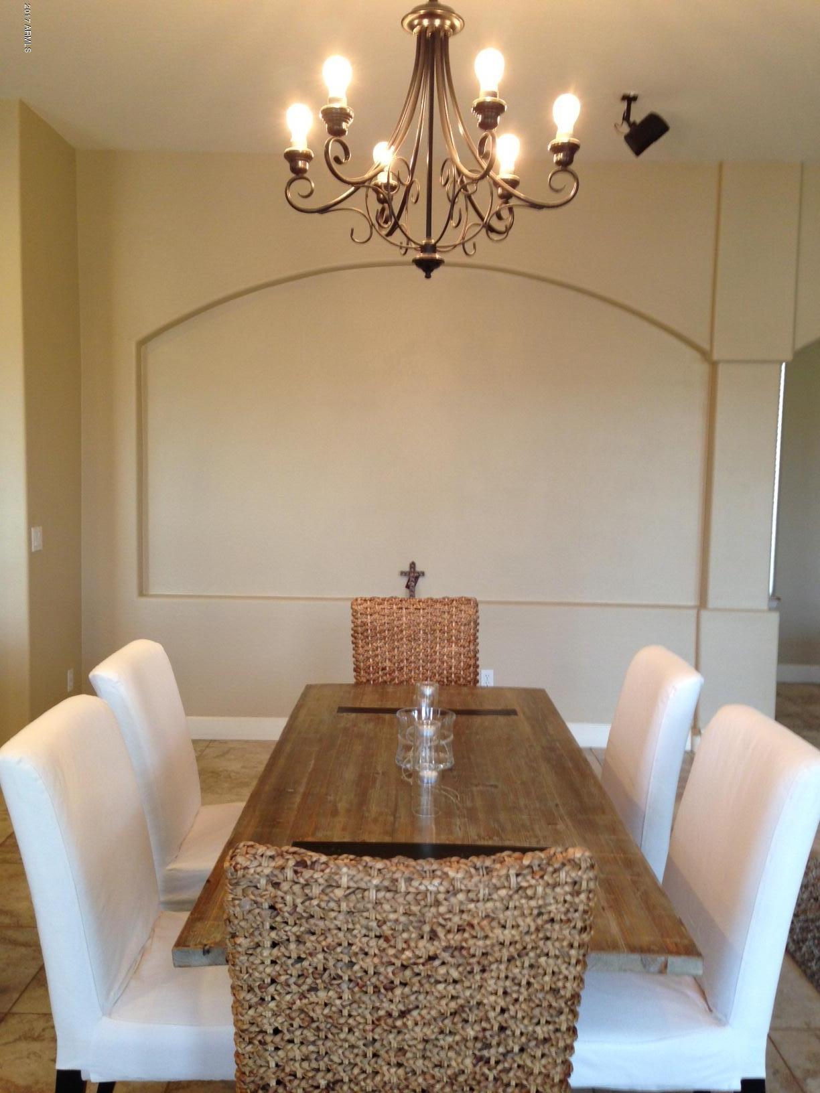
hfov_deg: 42.9
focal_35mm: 33
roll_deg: -1.3
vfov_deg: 55.4
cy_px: 546
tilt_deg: -3.2
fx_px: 1042
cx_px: 410
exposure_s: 1/20
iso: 80
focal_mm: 4.12
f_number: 2.4
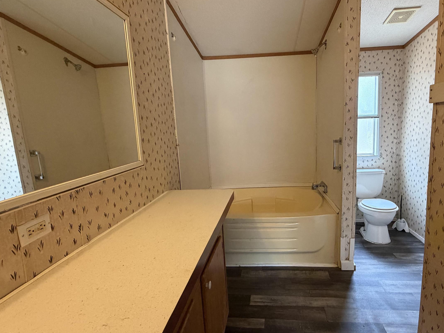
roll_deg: +2.9
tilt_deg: -7.7
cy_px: 160
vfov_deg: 66.0
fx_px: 257
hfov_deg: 81.2
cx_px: 255
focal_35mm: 20
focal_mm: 2.22
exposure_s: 1/60
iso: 400
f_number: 2.2
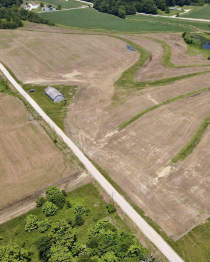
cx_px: 174
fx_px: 280
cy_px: 112
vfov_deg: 50.1
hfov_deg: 39.2
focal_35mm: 36
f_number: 2.8
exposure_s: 1/725
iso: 100
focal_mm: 4.5
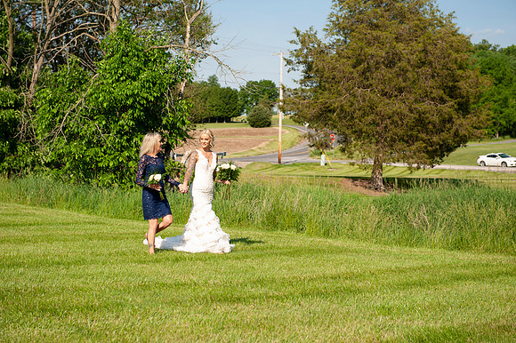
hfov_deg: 28.9
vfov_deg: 19.4
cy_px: 172
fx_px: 1003
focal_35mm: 70
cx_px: 258
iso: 100
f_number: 5
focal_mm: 70
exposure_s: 1/800
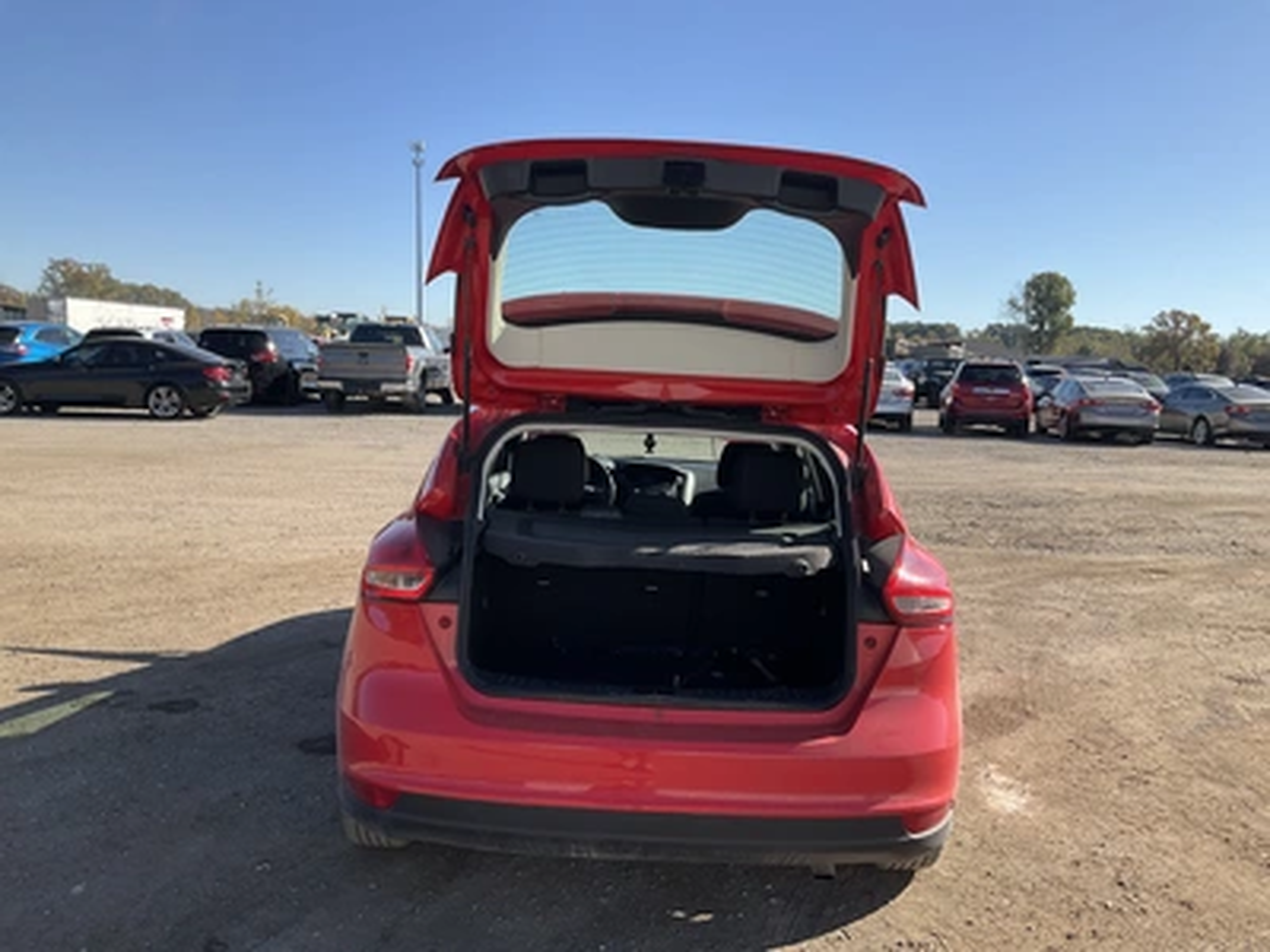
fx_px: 1064
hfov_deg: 61.7
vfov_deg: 48.2
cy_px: 476
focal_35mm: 29
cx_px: 635
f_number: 1.8
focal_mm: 3
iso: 25
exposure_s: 1/1250
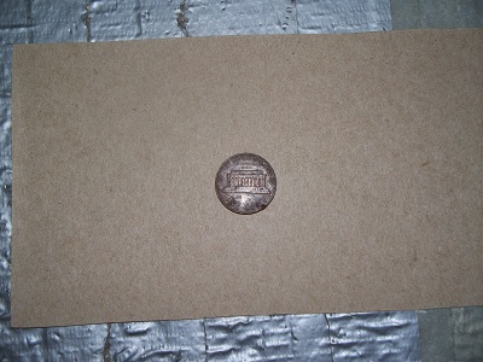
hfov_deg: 31.7
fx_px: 851
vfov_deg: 24.0
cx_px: 242
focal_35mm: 61
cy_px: 181
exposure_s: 1/80
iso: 64
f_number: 3.1
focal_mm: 12.89
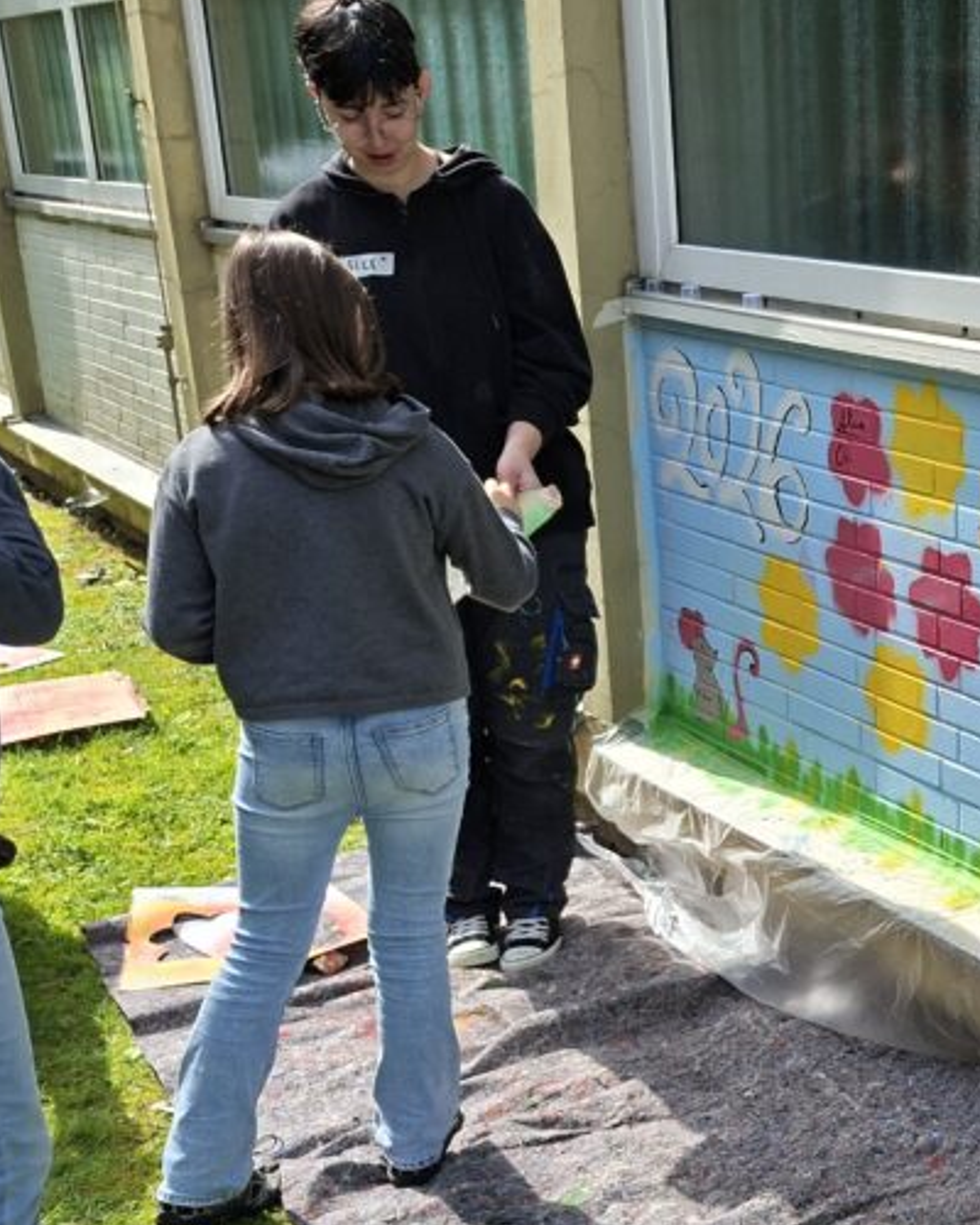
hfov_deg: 29.2
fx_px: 1668
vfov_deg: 39.7
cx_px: 1112
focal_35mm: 46
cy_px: 843
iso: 50
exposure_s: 1/1140
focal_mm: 5.54
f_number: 1.8
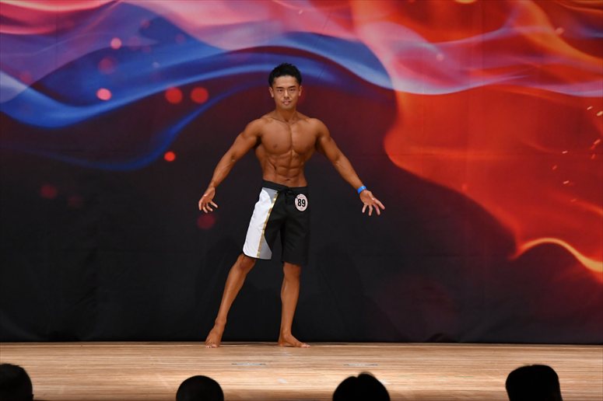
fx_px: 4018
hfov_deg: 8.6
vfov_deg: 5.7
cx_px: 302
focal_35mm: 240
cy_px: 200
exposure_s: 1/400
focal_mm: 160
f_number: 5.6
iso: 3200
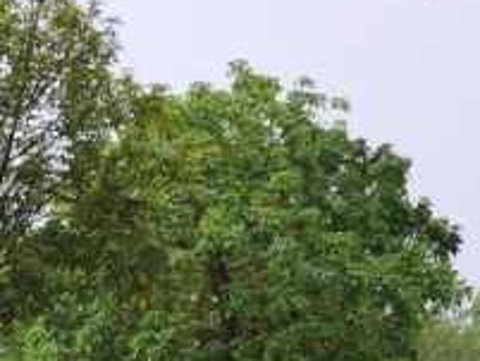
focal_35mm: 197
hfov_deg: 10.0
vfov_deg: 7.5
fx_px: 2733
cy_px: 464
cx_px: 76
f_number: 1.8
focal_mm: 5.58
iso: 50
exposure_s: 1/204
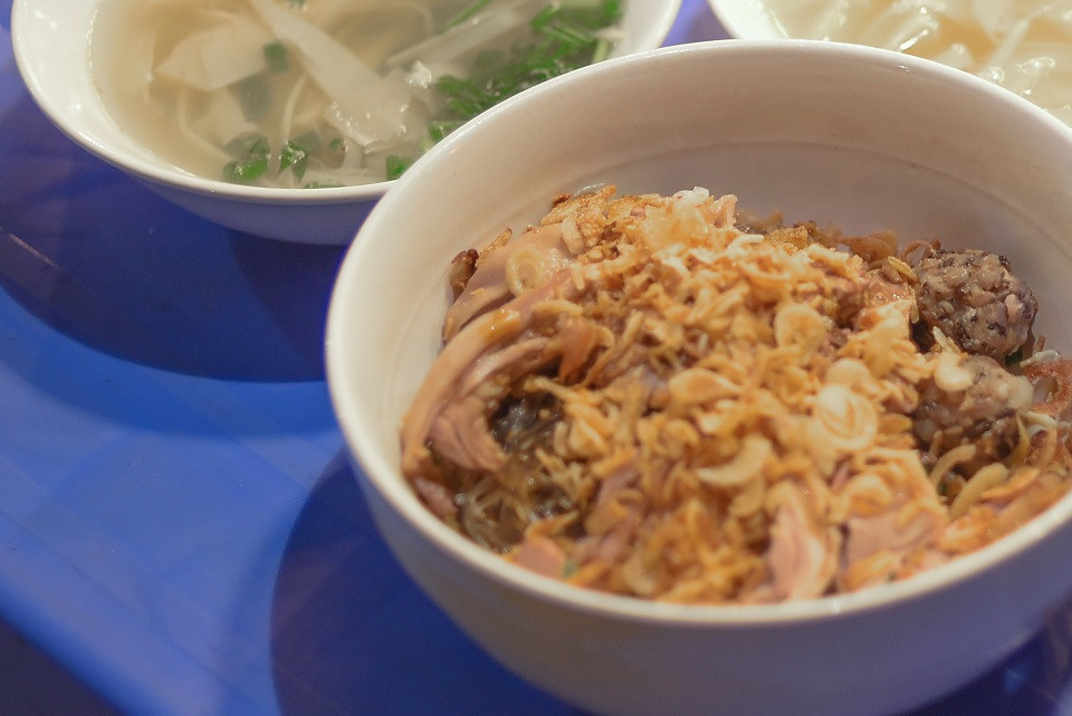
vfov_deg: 19.2
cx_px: 961
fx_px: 2085
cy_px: 87
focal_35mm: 70
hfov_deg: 27.8
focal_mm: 35
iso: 1000
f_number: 2
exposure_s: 1/80
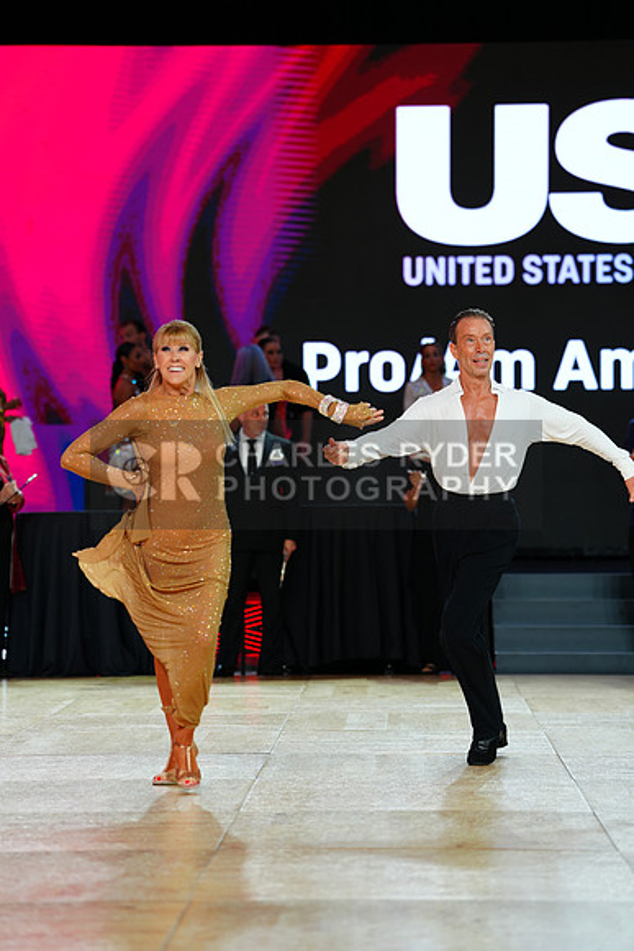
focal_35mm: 114
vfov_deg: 17.9
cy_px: 476
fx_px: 3009
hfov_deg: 12.0
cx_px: 317
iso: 500
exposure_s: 1/400
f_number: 2.8
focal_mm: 114
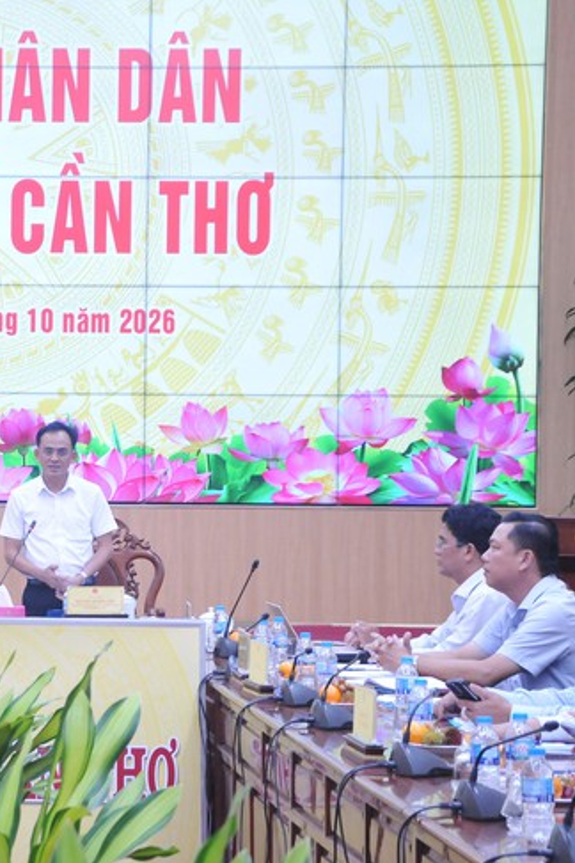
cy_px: 446
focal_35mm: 125
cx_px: -67
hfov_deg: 10.8
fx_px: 2995
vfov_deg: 16.4
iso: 1400
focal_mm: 52
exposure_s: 1/125
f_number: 5.6
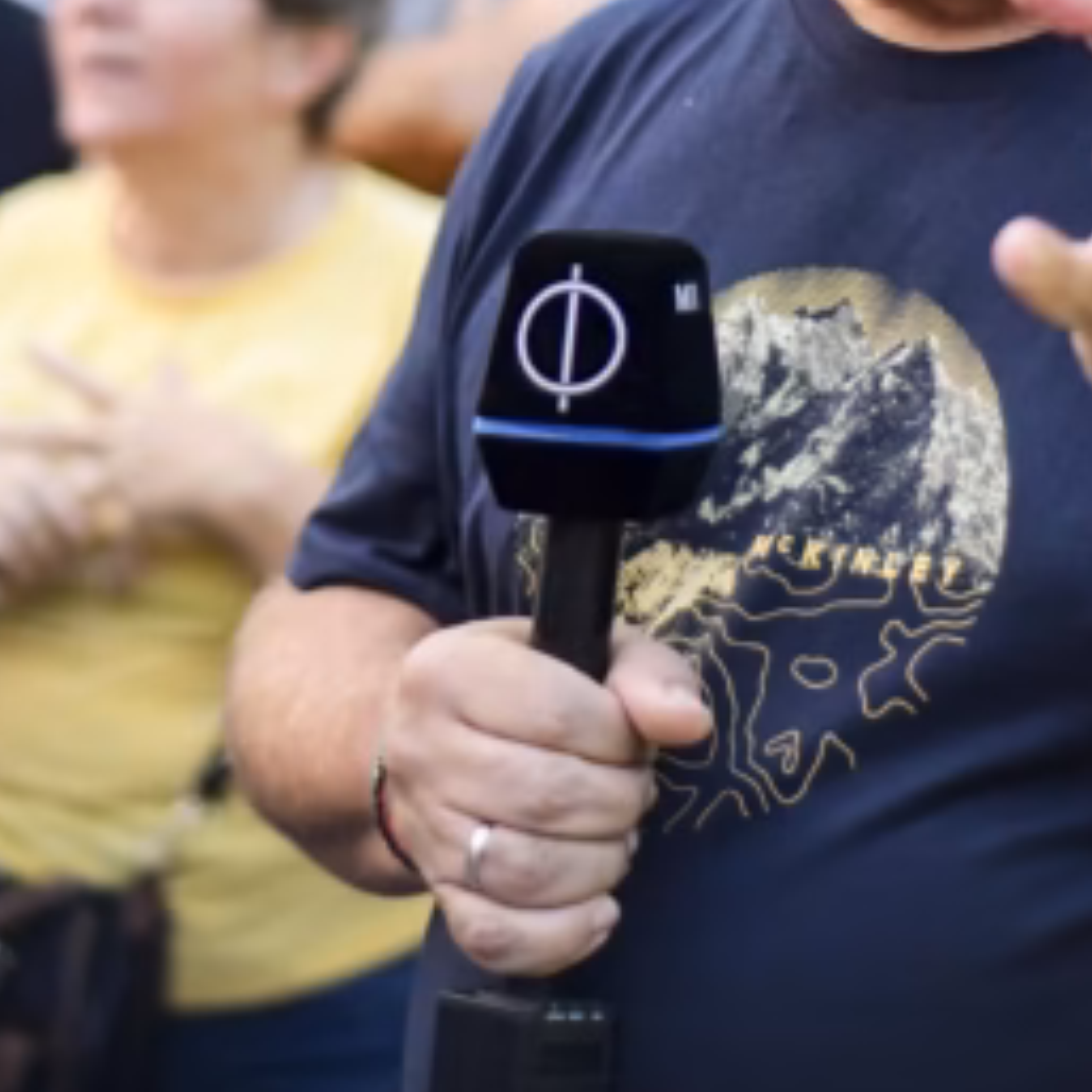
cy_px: 25
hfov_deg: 13.7
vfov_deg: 13.6
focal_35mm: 127
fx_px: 4533
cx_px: 557
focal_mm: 50
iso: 4000
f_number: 1.8
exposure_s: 1/2000
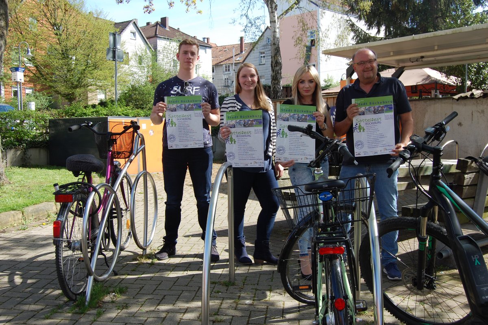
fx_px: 488
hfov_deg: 53.2
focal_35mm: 36
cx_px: 244
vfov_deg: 36.8
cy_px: 162
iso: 200
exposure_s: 1/200
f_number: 7.1
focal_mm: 24
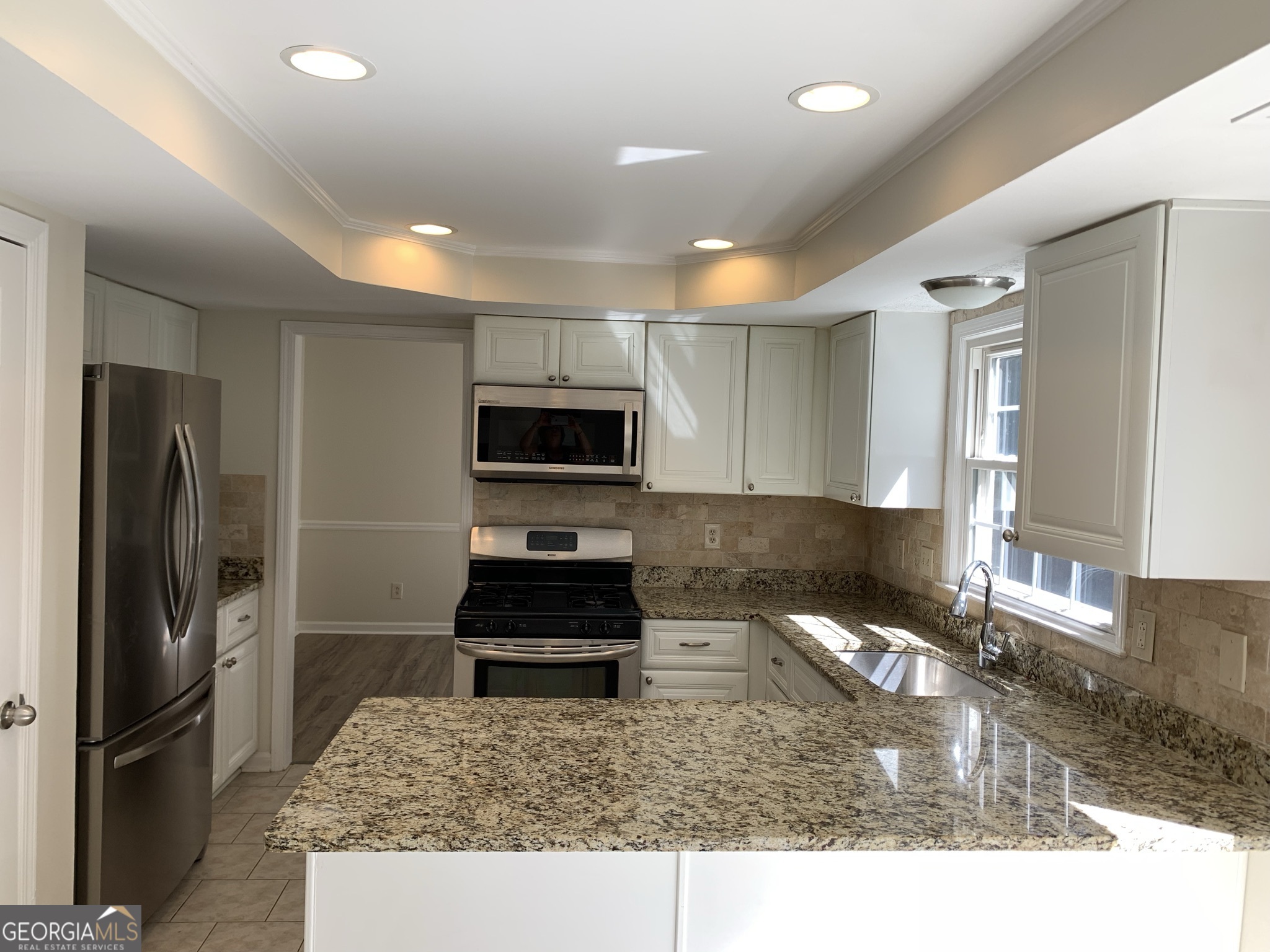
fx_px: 954
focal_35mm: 26
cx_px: 635
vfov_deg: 53.1
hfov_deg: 67.3
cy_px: 476
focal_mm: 4.25
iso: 25
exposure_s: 1/172
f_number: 1.8
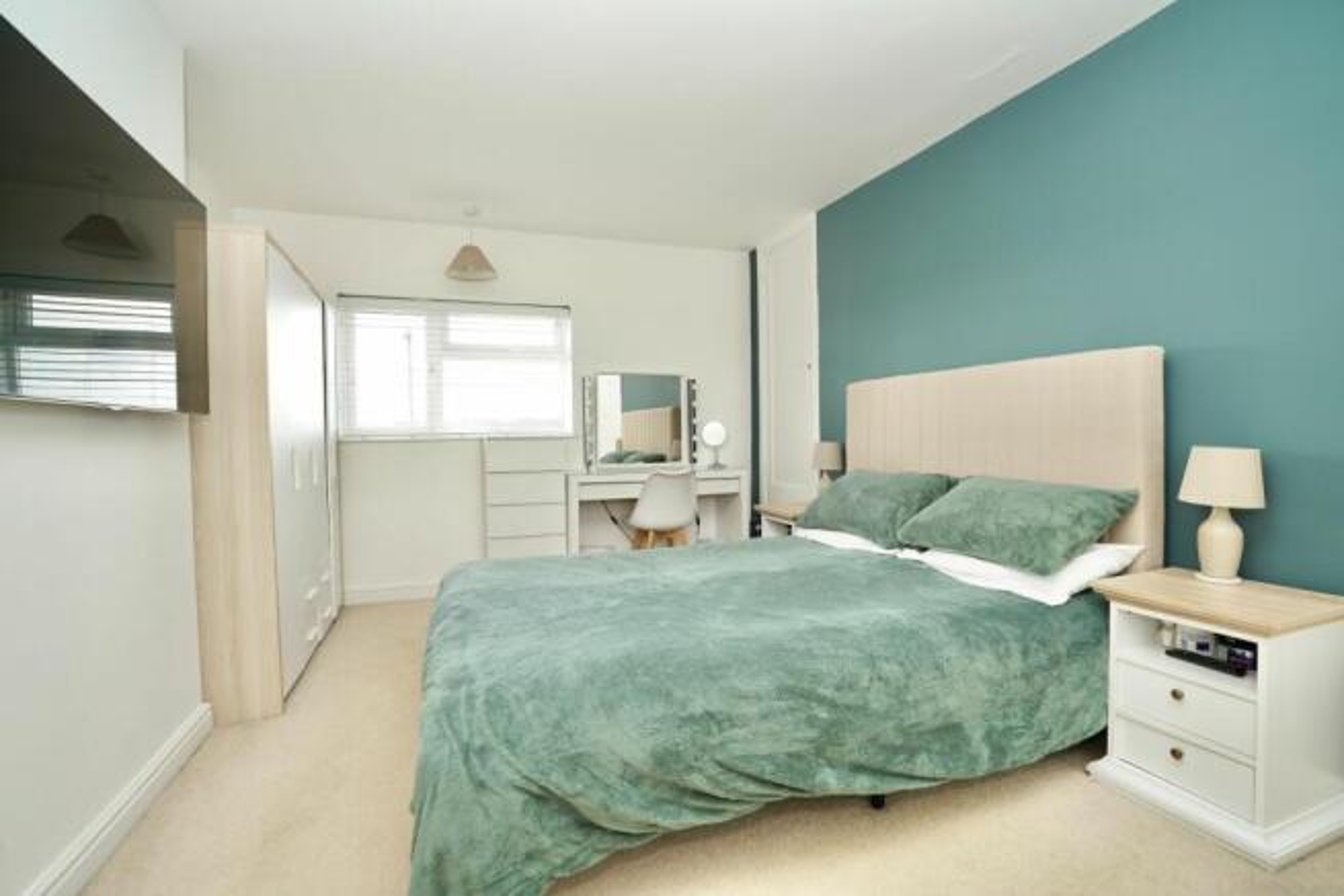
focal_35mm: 16
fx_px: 597
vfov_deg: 73.8
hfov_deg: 96.7
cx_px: 672
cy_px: 448
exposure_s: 1/160
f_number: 4
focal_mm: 16
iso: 400
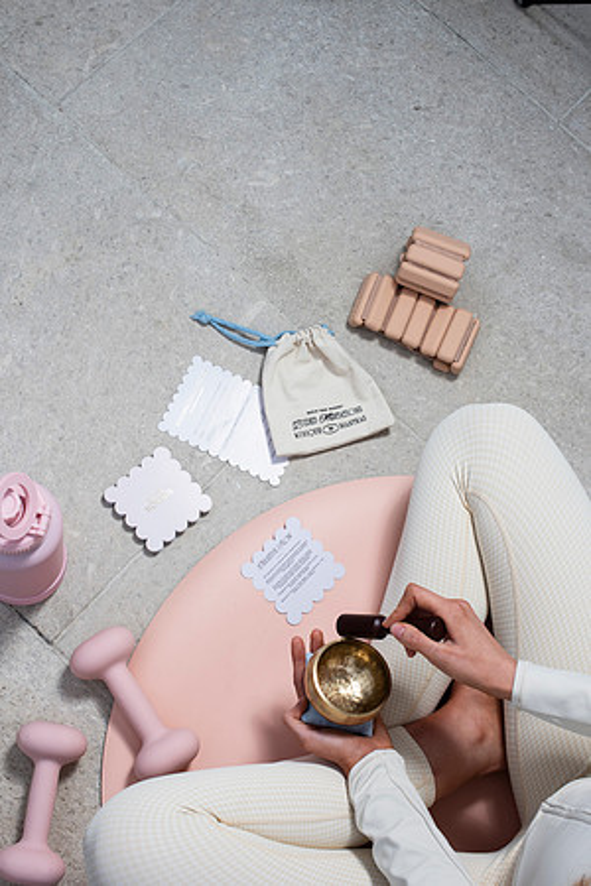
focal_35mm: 50
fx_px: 1231
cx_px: 296
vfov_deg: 39.6
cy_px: 443
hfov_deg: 27.0
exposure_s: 1/200
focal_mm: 50
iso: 250
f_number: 8
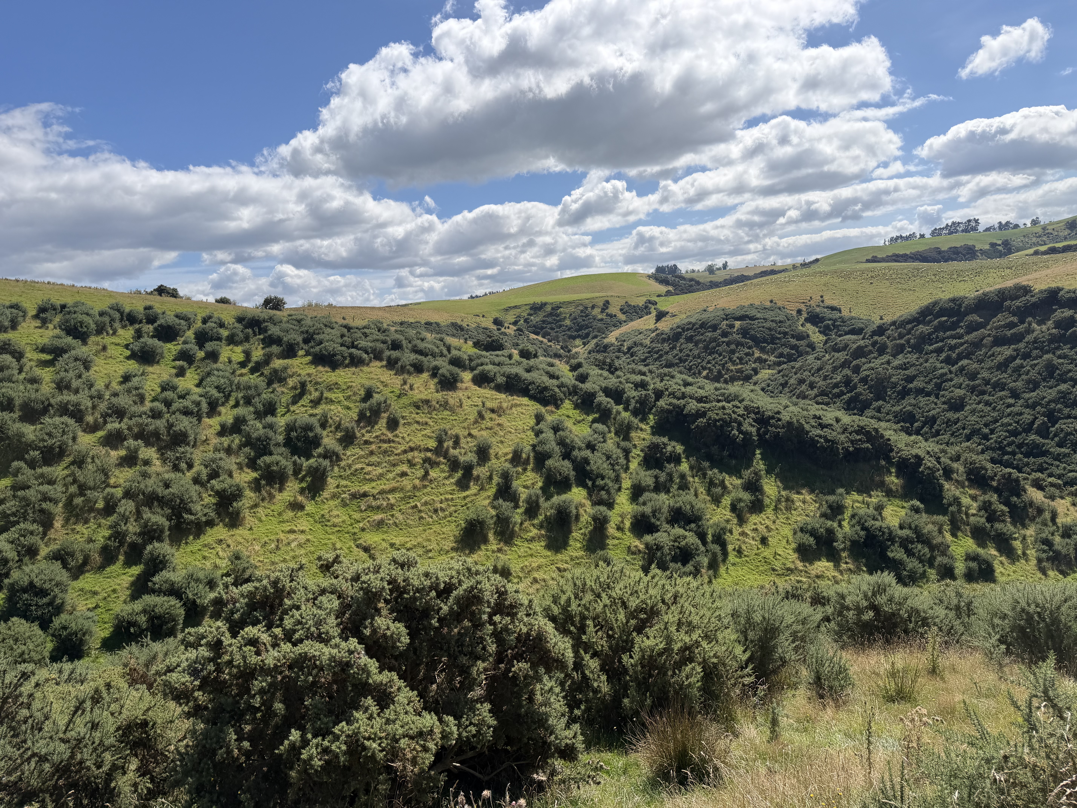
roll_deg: +5.9
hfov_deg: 71.6
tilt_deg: -6.9
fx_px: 747
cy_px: 404
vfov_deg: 56.8
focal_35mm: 24
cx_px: 538
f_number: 1.78
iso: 80
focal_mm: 6.76
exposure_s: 1/6711
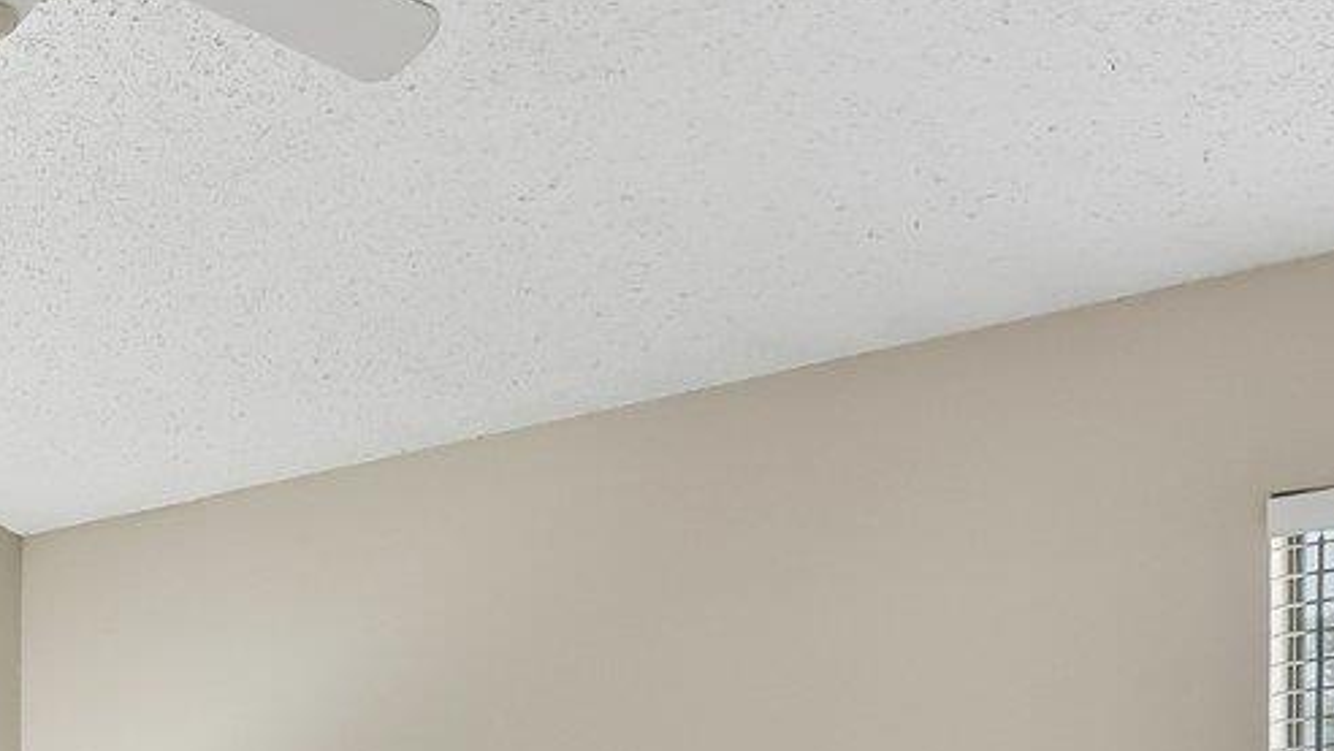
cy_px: 1056
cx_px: -141
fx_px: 2158
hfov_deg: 30.6
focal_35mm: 61
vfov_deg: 18.0
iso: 250
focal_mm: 14
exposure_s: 1/15
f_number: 8
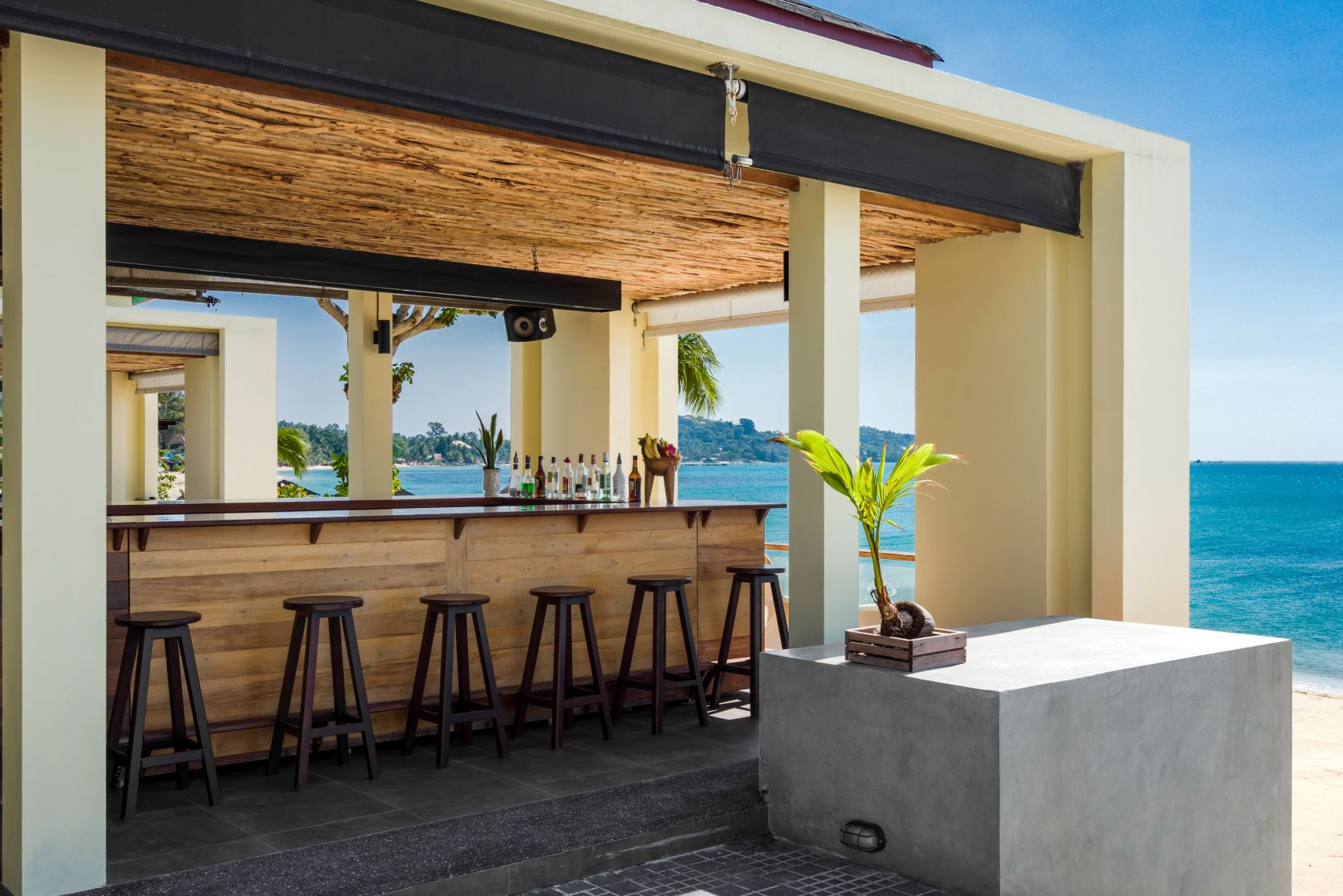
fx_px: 1306
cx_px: 714
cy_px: 471
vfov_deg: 37.8
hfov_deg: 54.4
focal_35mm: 35
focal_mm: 30
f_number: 9
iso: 160
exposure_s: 1/1250
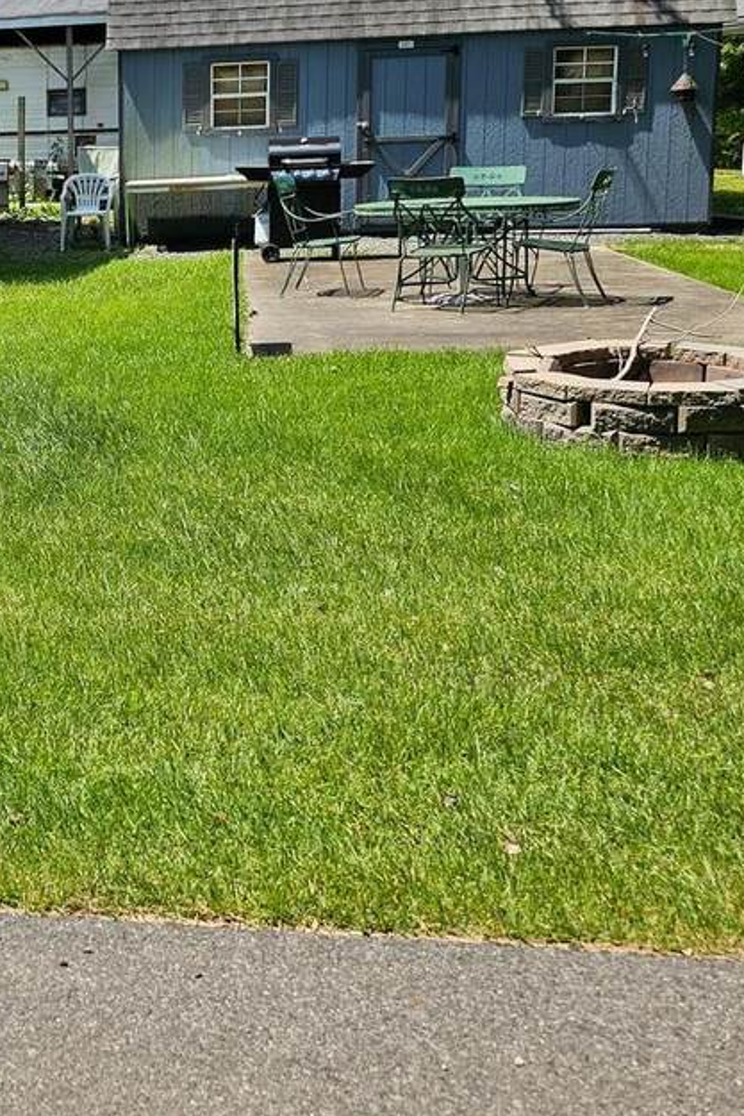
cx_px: -18
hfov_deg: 26.0
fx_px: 1518
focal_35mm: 49
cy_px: 395
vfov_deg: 40.0
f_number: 1.7
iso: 10
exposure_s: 1/612
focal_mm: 6.3
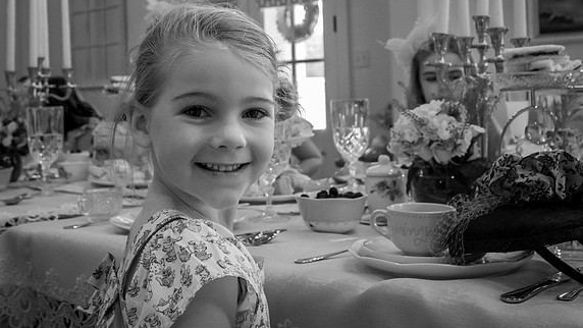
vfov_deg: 22.3
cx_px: 243
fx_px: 819
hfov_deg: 39.1
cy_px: 65
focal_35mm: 53
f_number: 5
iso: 2500
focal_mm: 23
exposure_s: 1/250
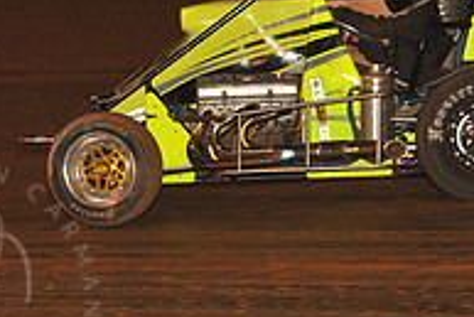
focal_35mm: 336
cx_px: -49
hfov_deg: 6.1
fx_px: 4427
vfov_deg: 4.1
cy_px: 77
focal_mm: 112
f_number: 6.3
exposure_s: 1/320
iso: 1000
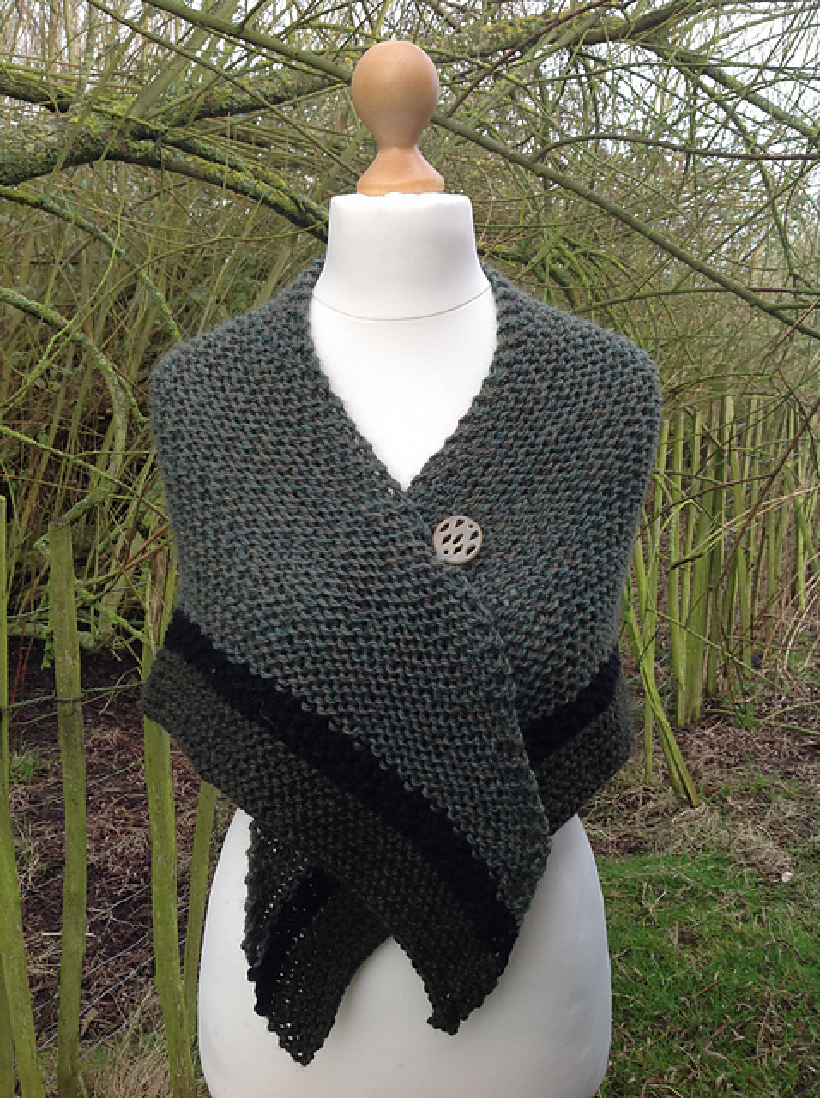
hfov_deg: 40.6
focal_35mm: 35
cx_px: 410
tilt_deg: -11.8
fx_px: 1108
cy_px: 549
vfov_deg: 52.7
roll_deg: -1.9
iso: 50
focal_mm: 4.28
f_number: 2.4
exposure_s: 1/130
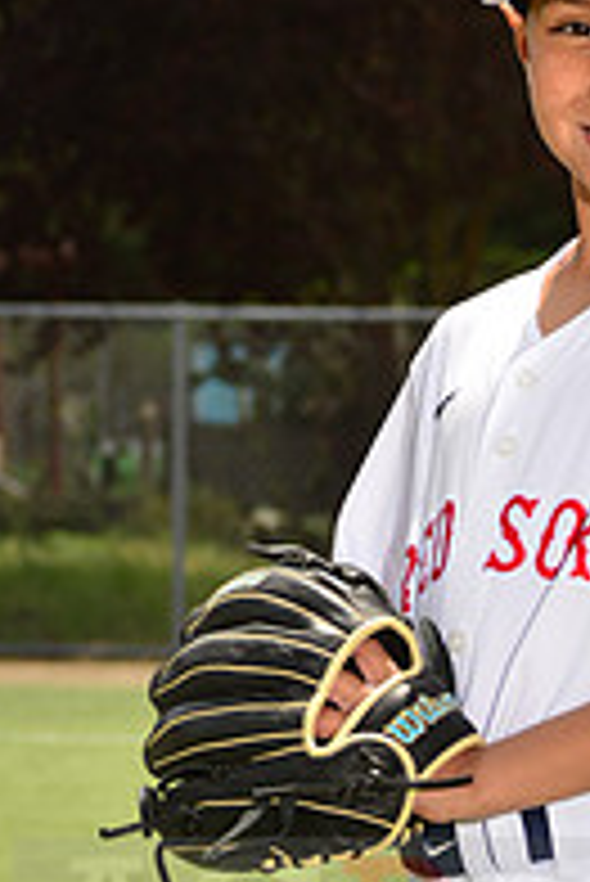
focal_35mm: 326
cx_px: 817
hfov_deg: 4.2
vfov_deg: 6.3
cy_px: 900
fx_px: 7999
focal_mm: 110
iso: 125
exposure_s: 1/200
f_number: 11
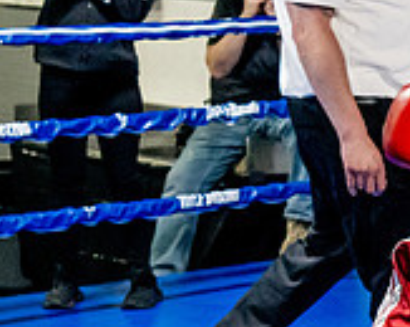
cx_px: 667
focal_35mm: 174
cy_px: 210
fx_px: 2109
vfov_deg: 8.9
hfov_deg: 10.6
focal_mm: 35
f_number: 2.8
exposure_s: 1/800
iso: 5000
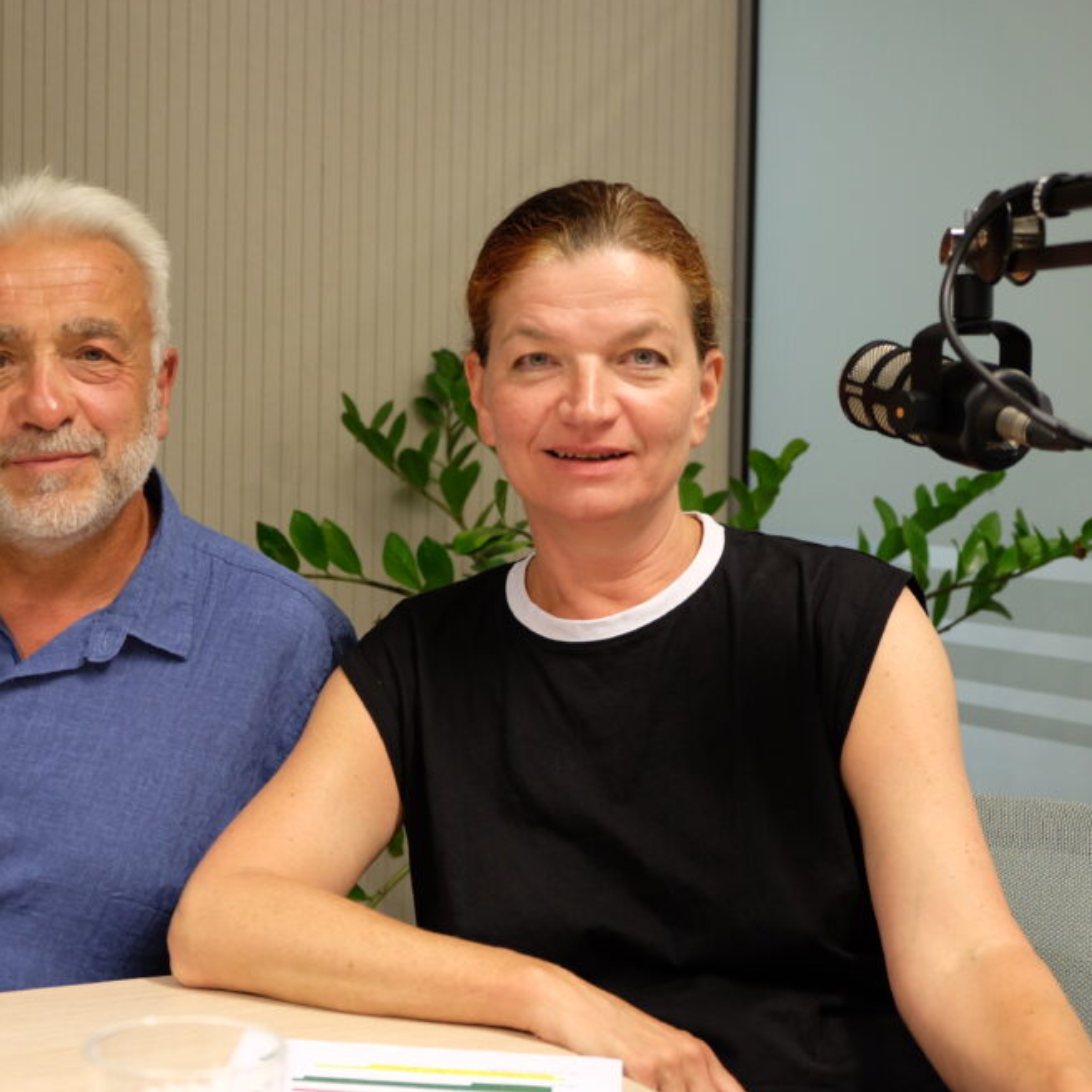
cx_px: 264
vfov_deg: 30.0
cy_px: 531
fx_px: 2034
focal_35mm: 57
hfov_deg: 29.5
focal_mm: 28.9
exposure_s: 1/52
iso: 800
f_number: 3.2
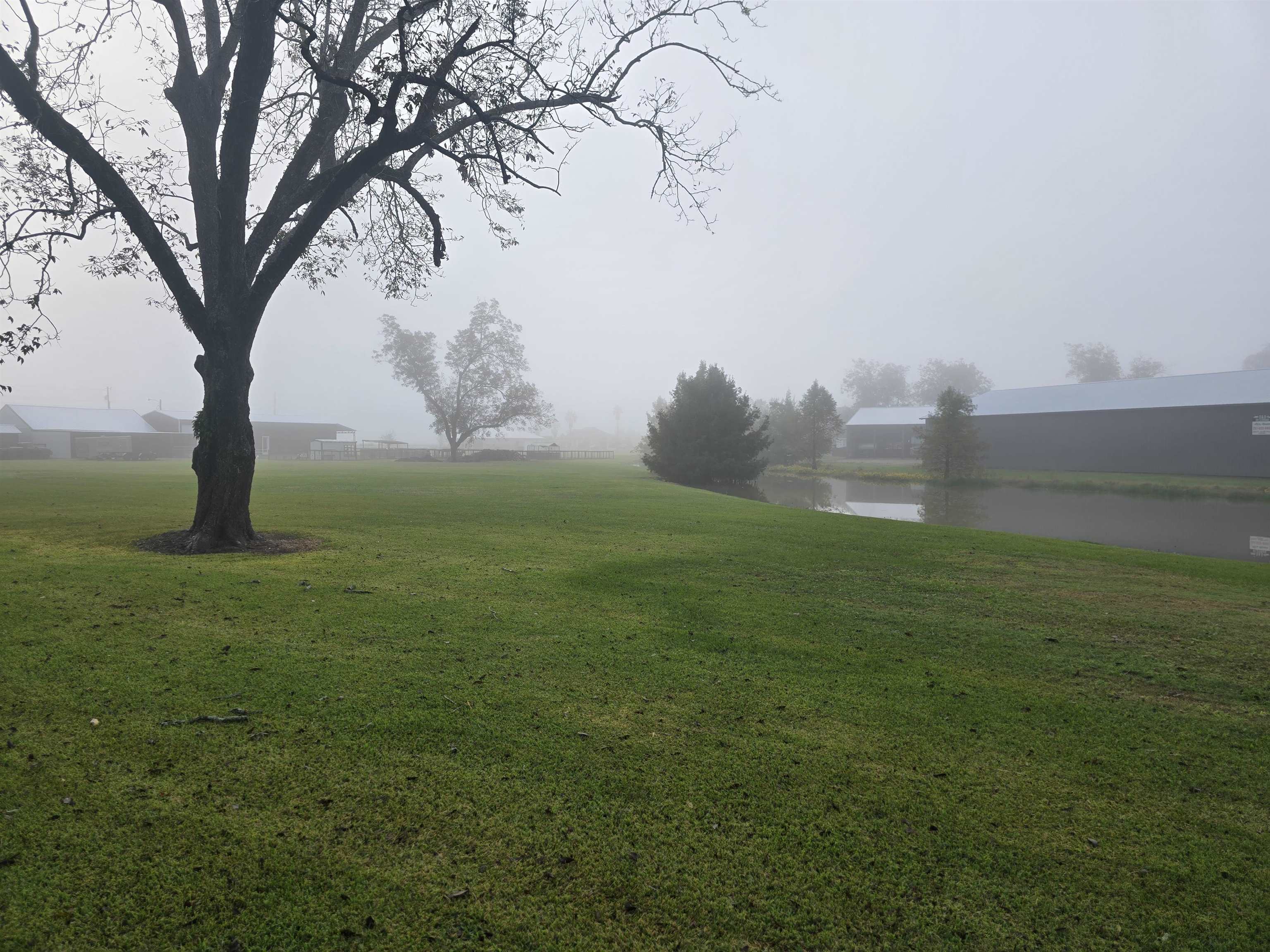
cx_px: 635
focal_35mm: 23
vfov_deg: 58.9
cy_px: 476
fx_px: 844
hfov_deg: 73.9
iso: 12
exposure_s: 1/180
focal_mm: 6.3
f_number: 1.7
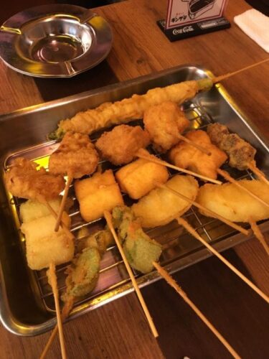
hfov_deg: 48.2
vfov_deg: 61.7
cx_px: 134
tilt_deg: -56.9
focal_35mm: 29
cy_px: 180
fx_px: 300
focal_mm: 4.15
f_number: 2.2
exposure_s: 1/17
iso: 200
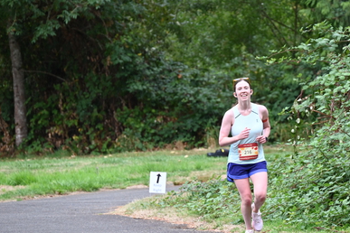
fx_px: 2761
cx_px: 228
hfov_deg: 7.3
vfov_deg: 4.8
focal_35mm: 284
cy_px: 100
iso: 800
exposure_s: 1/250
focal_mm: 200
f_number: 6.3
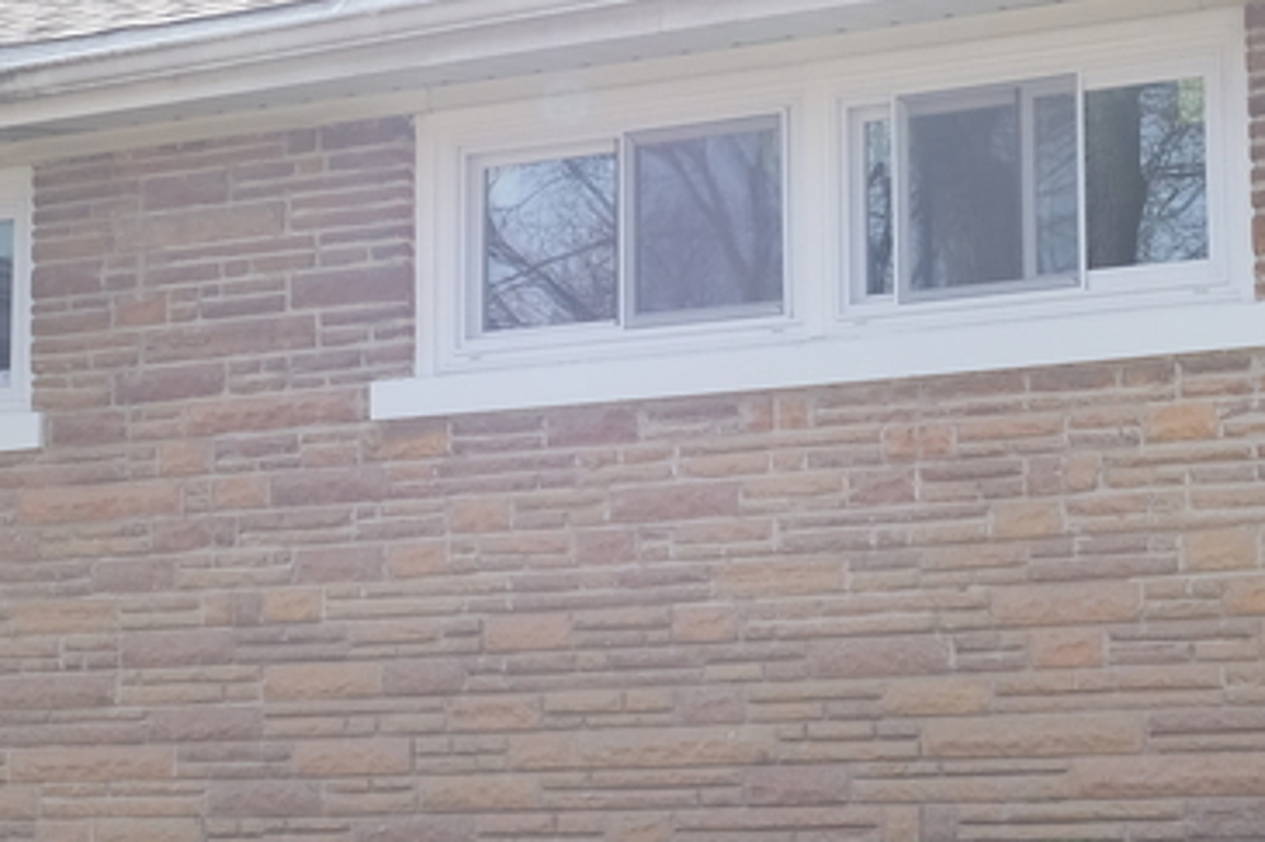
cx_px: 520
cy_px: 211
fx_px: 4215
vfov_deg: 11.4
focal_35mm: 120
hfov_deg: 17.1
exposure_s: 1/180
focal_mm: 18
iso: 400
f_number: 8
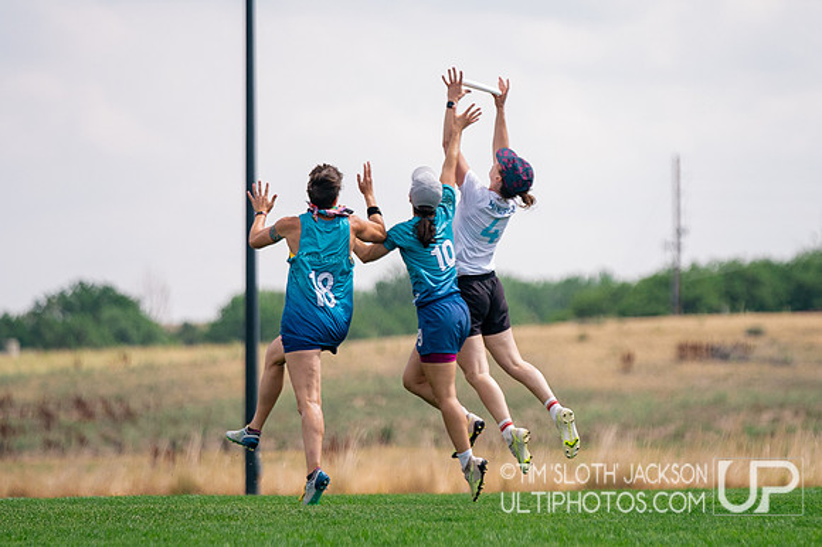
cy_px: 218
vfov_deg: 4.3
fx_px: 7333
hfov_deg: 6.4
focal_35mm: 321
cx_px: 516
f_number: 2.8
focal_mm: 200
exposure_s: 1/6400
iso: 640
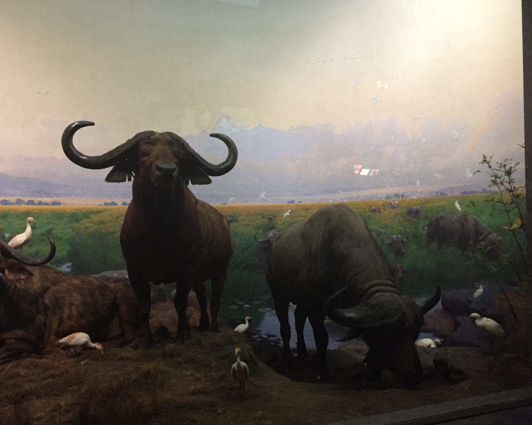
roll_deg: -0.1
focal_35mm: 31
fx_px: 488
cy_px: 213
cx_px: 243
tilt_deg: +1.0
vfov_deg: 47.1
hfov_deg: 57.1
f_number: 2.2
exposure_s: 1/17
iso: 250
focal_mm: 4.15
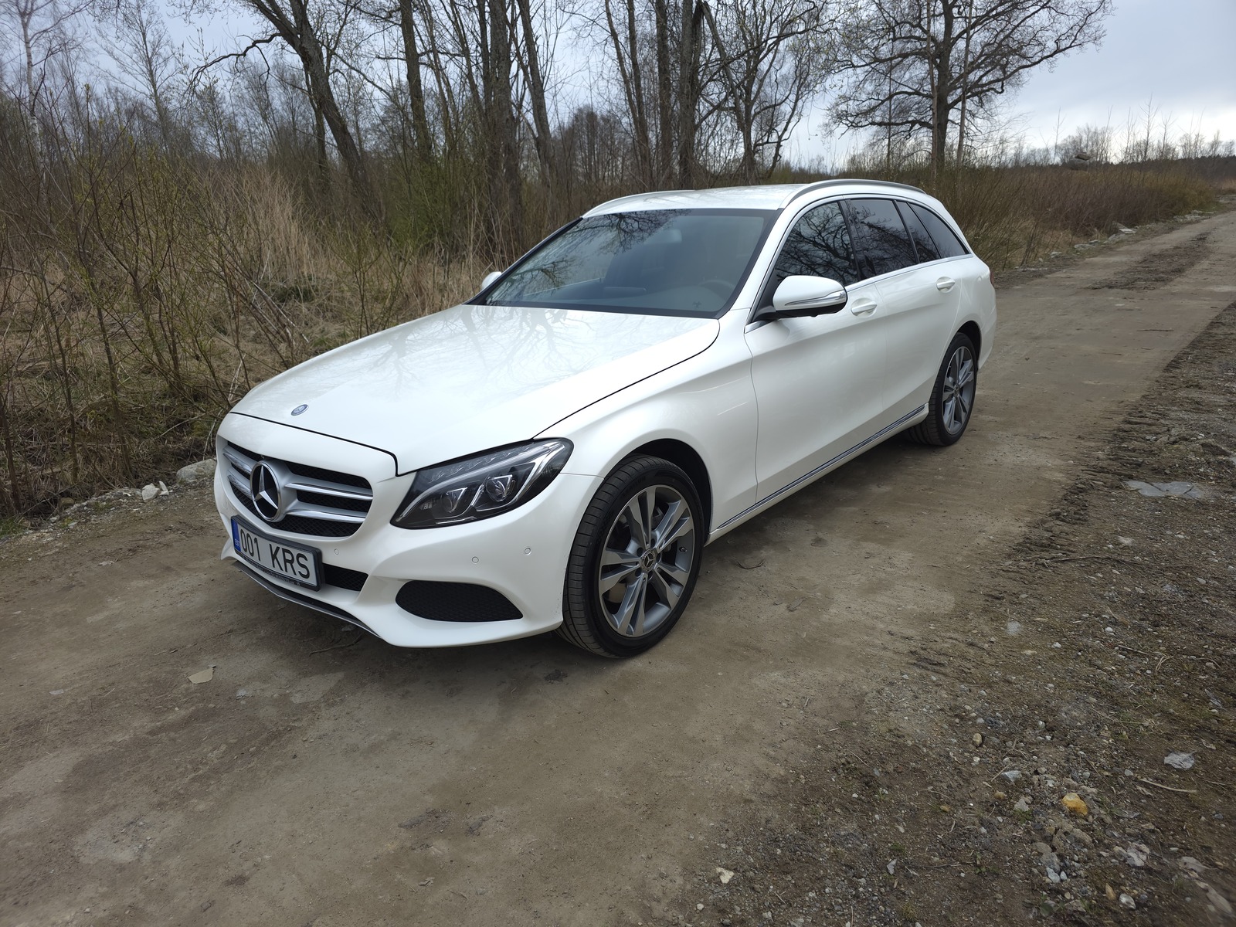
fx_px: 821
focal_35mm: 23
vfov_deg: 58.9
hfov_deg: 73.9
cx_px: 618
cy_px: 464
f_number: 1.7
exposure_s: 1/129
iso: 12
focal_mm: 6.3
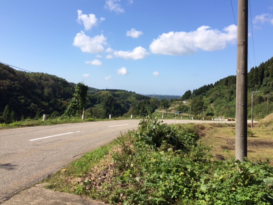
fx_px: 229
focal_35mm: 29
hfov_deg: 61.7
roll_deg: -2.5
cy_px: 102
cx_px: 136
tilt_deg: -2.6
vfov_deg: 48.2
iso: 32
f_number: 2.2
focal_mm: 4.15
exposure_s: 1/2053
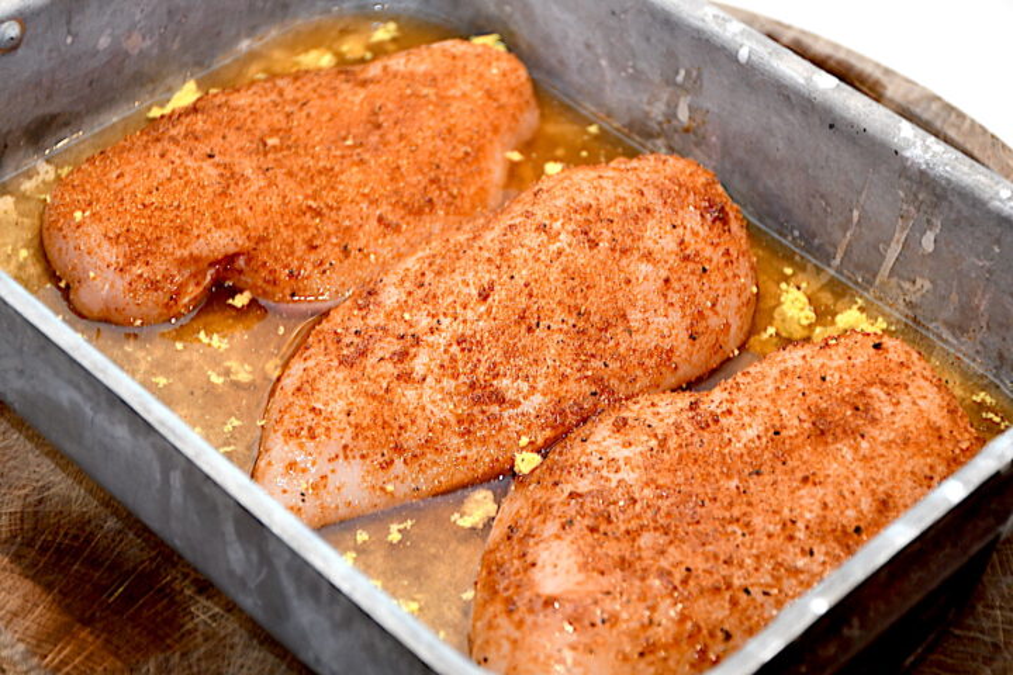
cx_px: 506
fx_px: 2532
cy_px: 338
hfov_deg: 22.6
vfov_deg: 15.2
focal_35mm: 90
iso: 1250
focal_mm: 60
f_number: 5
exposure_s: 1/60
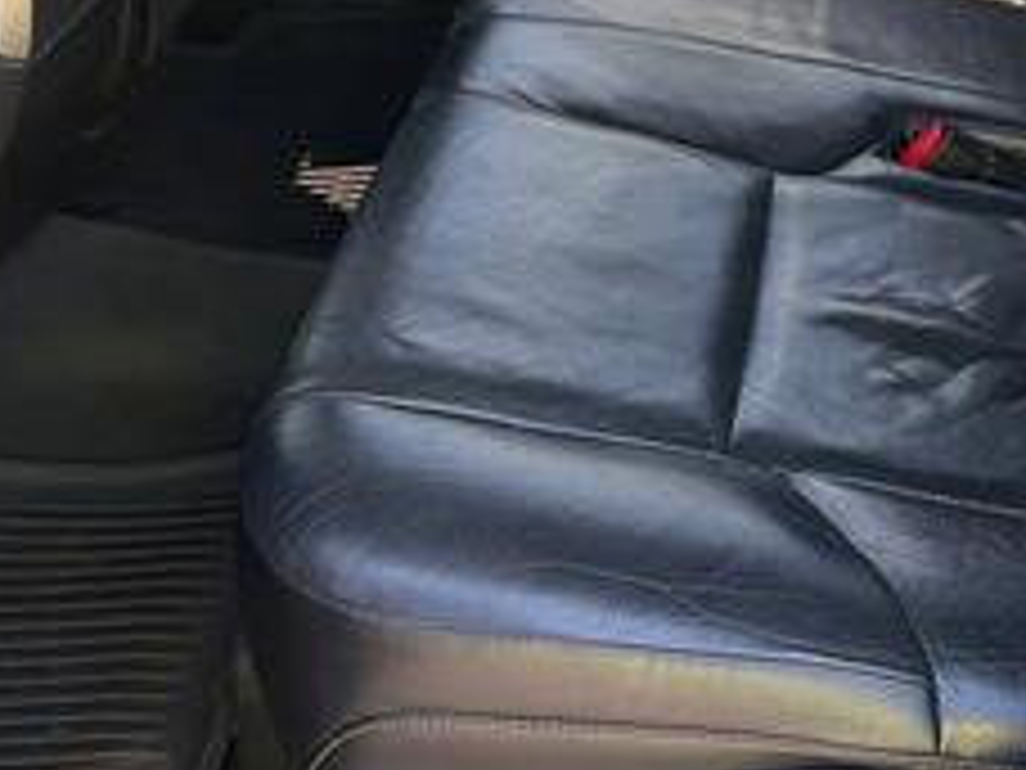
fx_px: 2164
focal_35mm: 73
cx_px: 886
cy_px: -158
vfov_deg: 19.0
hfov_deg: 26.0
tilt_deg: -19.1
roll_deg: -2.6
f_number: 1.6
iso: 50
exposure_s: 1/183
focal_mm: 5.96
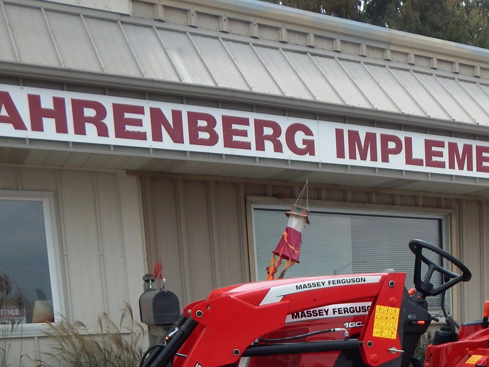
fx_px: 749
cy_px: 421
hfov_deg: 33.8
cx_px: 460
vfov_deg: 25.2
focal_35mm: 53
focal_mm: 4
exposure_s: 1/500
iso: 125
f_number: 3
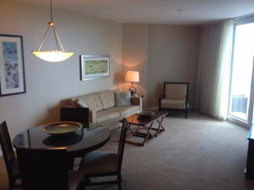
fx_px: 257
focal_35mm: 35
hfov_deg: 52.6
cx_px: 127
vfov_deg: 40.7
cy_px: 95
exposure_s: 1/40
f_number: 2.4
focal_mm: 4.28
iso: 64
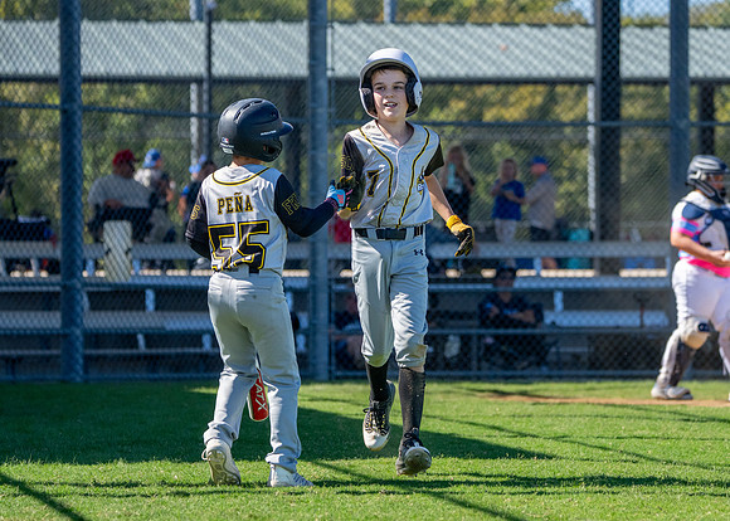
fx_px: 4879
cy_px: 234
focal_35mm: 235
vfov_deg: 6.1
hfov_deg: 8.6
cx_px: 382
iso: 1000
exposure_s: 1/4000
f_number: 5.6
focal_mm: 183
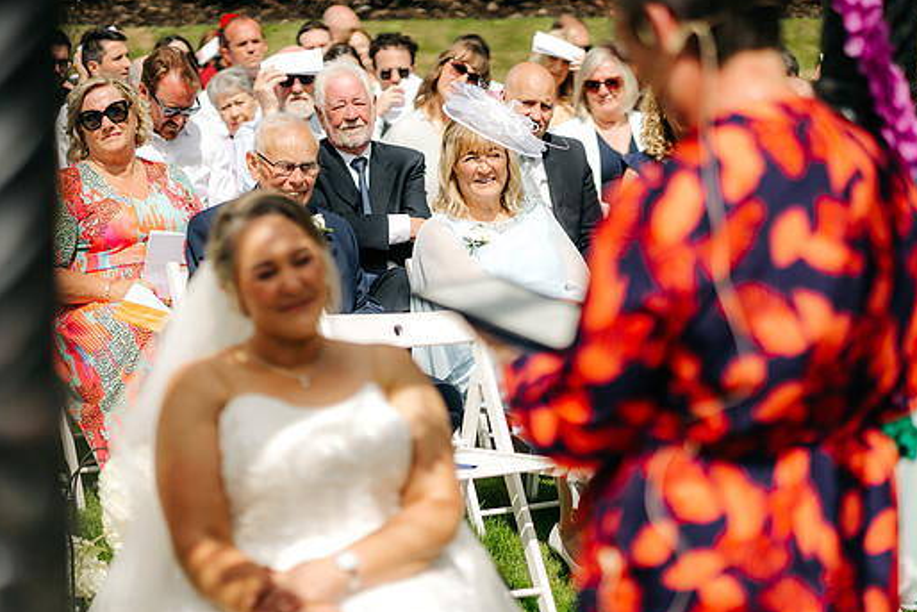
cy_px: 295
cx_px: 414
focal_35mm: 96
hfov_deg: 21.2
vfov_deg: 14.3
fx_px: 2446
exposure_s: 1/8000
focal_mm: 85
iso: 100
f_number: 2
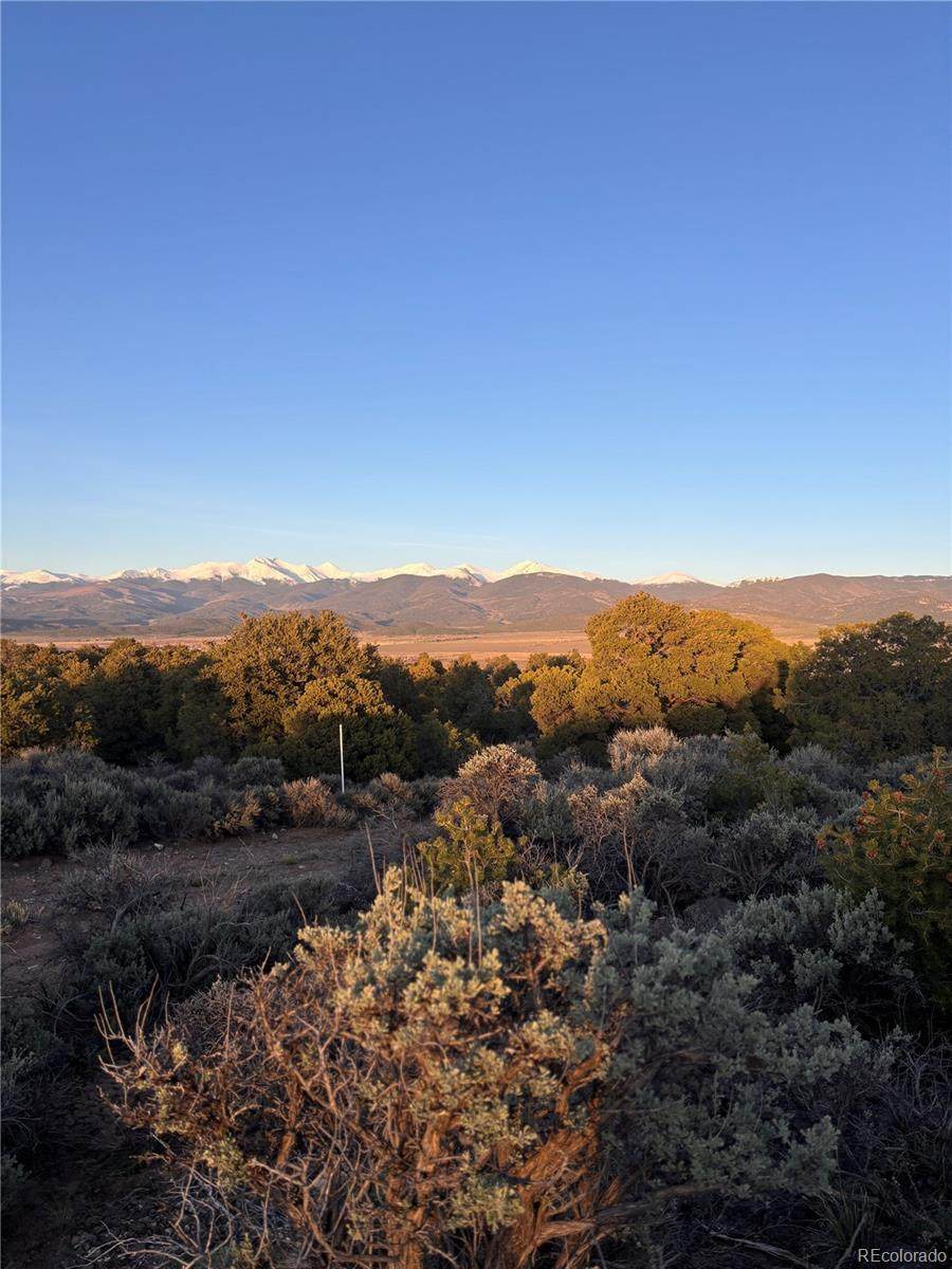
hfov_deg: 53.1
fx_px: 953
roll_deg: -0.7
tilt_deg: +0.6
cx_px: 476
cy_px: 634
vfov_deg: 67.3
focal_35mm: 26
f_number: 1.6
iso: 50
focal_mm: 5.96
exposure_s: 1/1328
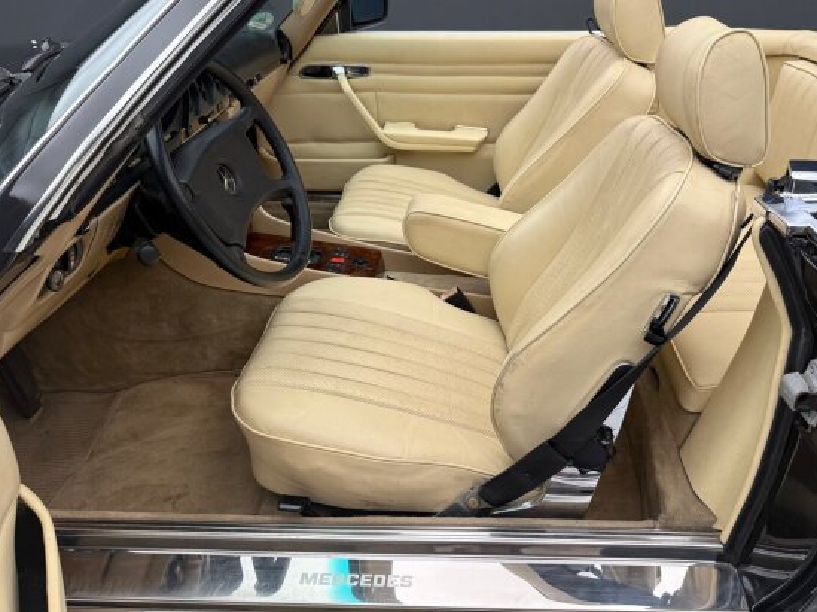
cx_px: 469
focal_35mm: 28
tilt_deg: -26.0
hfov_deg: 63.2
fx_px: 660
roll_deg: +2.5
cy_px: 262
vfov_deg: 49.5
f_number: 1.78
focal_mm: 6.76
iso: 160
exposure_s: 1/49
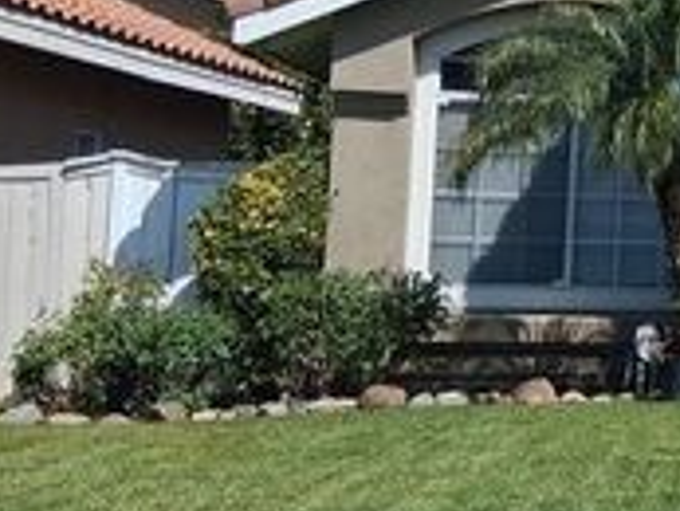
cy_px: 106
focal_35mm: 96
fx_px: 1887
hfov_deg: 17.3
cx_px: 1160
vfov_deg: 15.3
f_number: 1.8
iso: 25
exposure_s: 1/863
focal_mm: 3.98
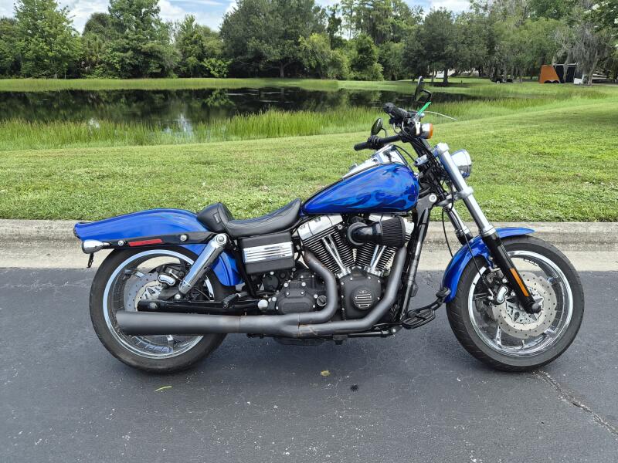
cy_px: 232
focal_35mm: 23
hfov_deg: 73.9
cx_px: 309
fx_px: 411
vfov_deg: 58.9
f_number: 1.8
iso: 80
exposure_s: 1/2152
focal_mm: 5.4
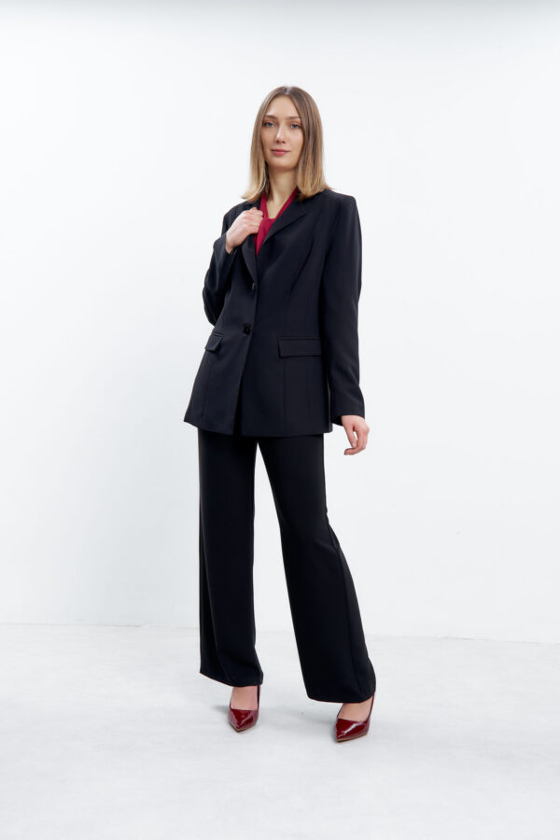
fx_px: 1097
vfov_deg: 41.9
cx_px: 280
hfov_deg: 28.6
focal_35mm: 47
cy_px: 420
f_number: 9
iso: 100
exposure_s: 1/160
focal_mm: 47
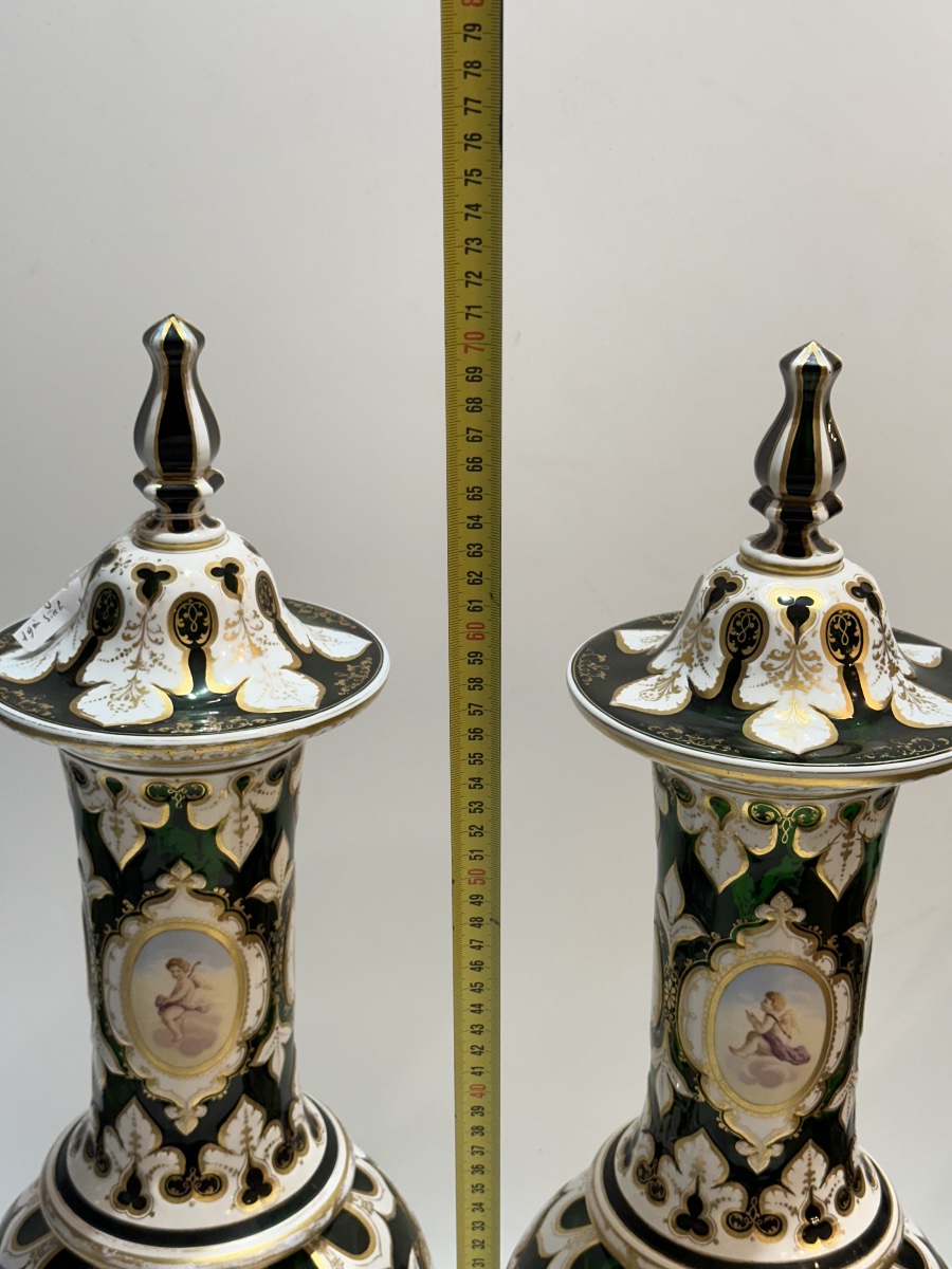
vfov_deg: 39.7
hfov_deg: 30.3
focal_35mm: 48
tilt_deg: -21.1
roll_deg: -1.6
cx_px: 476
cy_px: 634
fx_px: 1760
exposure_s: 1/100
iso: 80
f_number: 1.78
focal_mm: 6.86
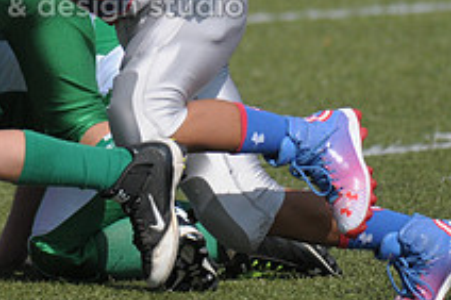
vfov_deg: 1.4
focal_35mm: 985
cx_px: 15
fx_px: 12330
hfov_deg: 2.1
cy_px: -71
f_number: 4
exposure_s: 1/6400
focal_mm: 240
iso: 640
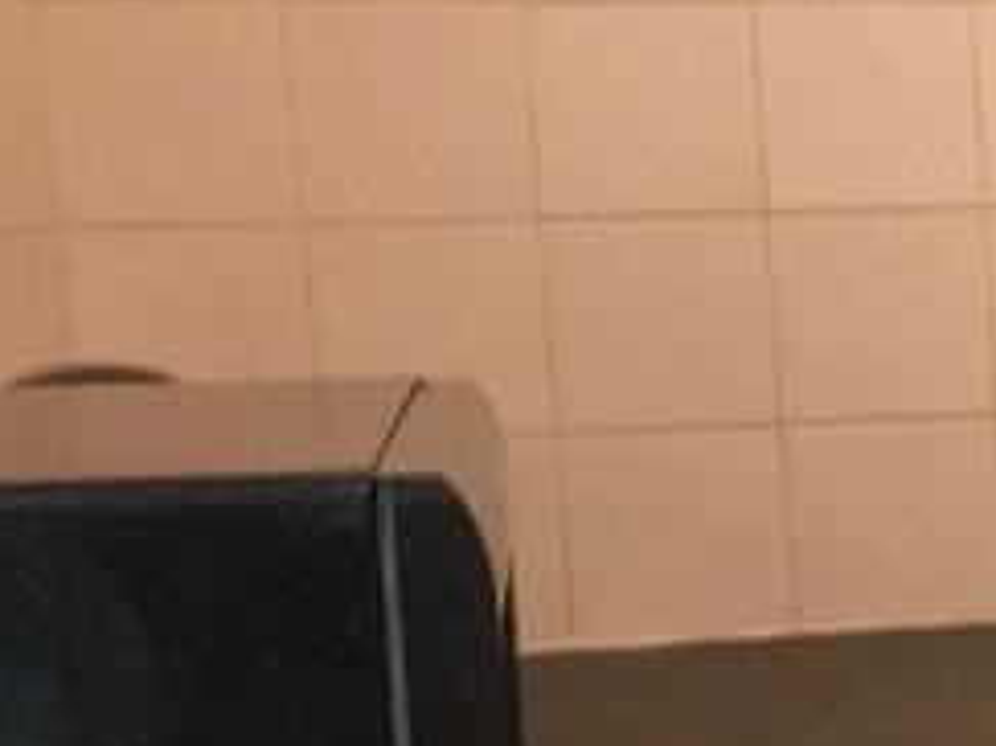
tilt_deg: -9.0
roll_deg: +0.5
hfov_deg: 14.2
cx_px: 1951
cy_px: 701
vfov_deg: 12.4
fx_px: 3394
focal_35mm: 118
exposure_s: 1/17
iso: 200
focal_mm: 3.99
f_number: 1.8
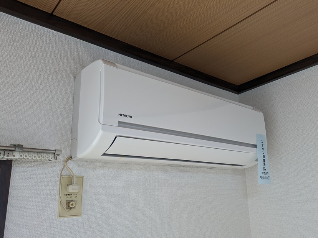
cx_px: 183
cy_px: 126
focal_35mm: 29
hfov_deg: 61.4
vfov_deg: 48.2
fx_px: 266
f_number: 1.89
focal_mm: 5.43
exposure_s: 1/163
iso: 92
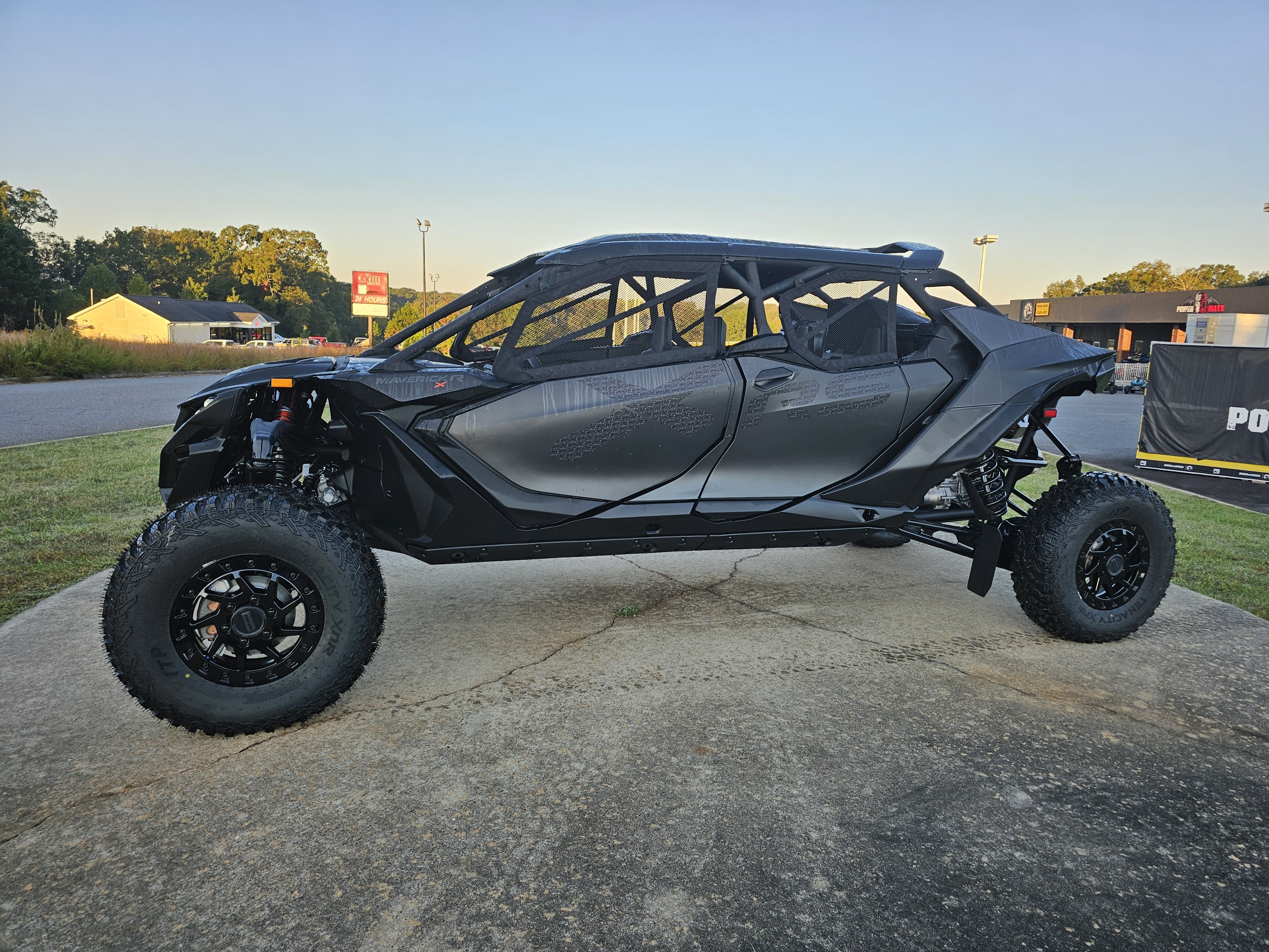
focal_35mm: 23
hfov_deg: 73.9
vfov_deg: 58.9
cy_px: 476
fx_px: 843
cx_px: 634
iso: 16
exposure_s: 1/180
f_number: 1.7
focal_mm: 6.3
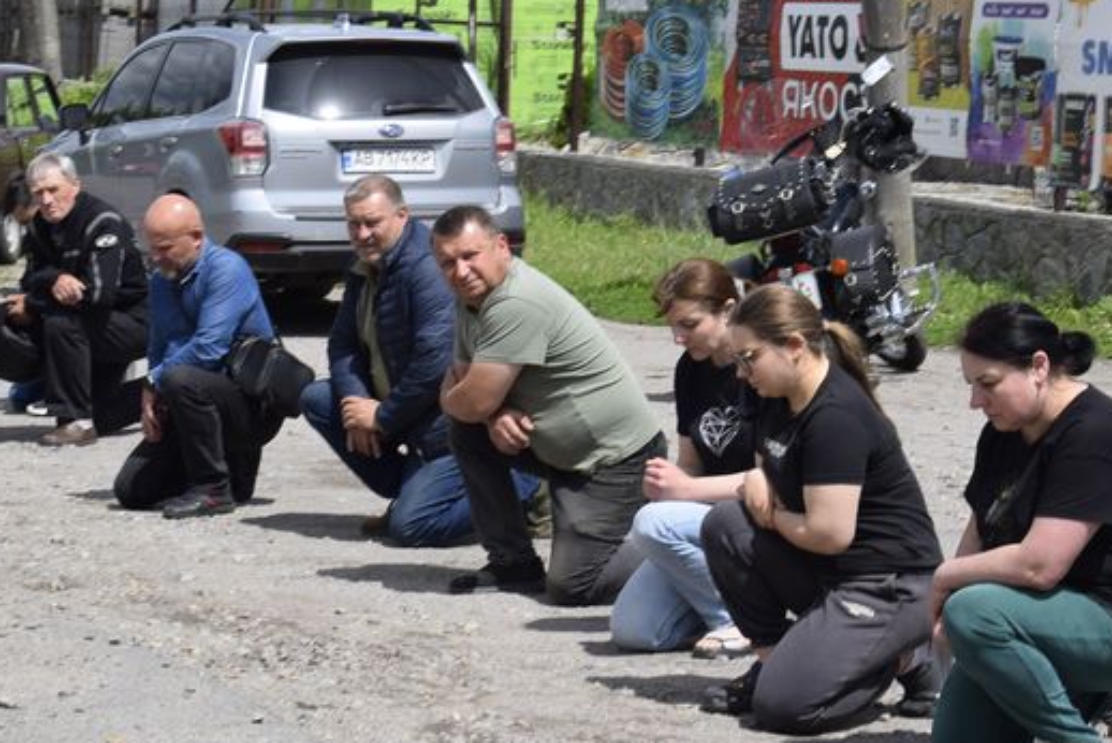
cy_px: 385
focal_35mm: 113
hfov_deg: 18.1
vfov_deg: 12.1
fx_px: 3492
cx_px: 520
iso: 200
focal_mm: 52
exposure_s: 1/400
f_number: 10
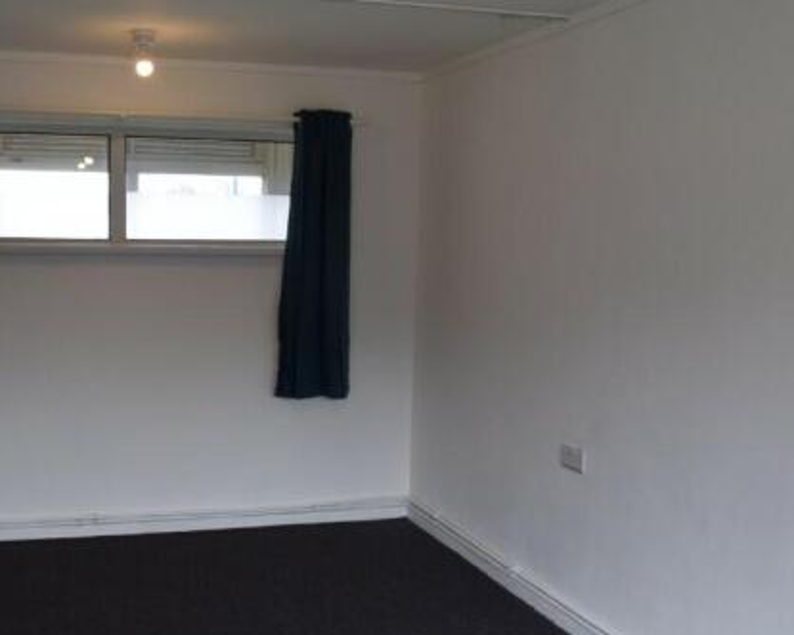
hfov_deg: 45.2
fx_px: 940
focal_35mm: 40
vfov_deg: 37.3
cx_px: 273
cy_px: 311
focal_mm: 18
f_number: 6.3
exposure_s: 1/160
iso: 400
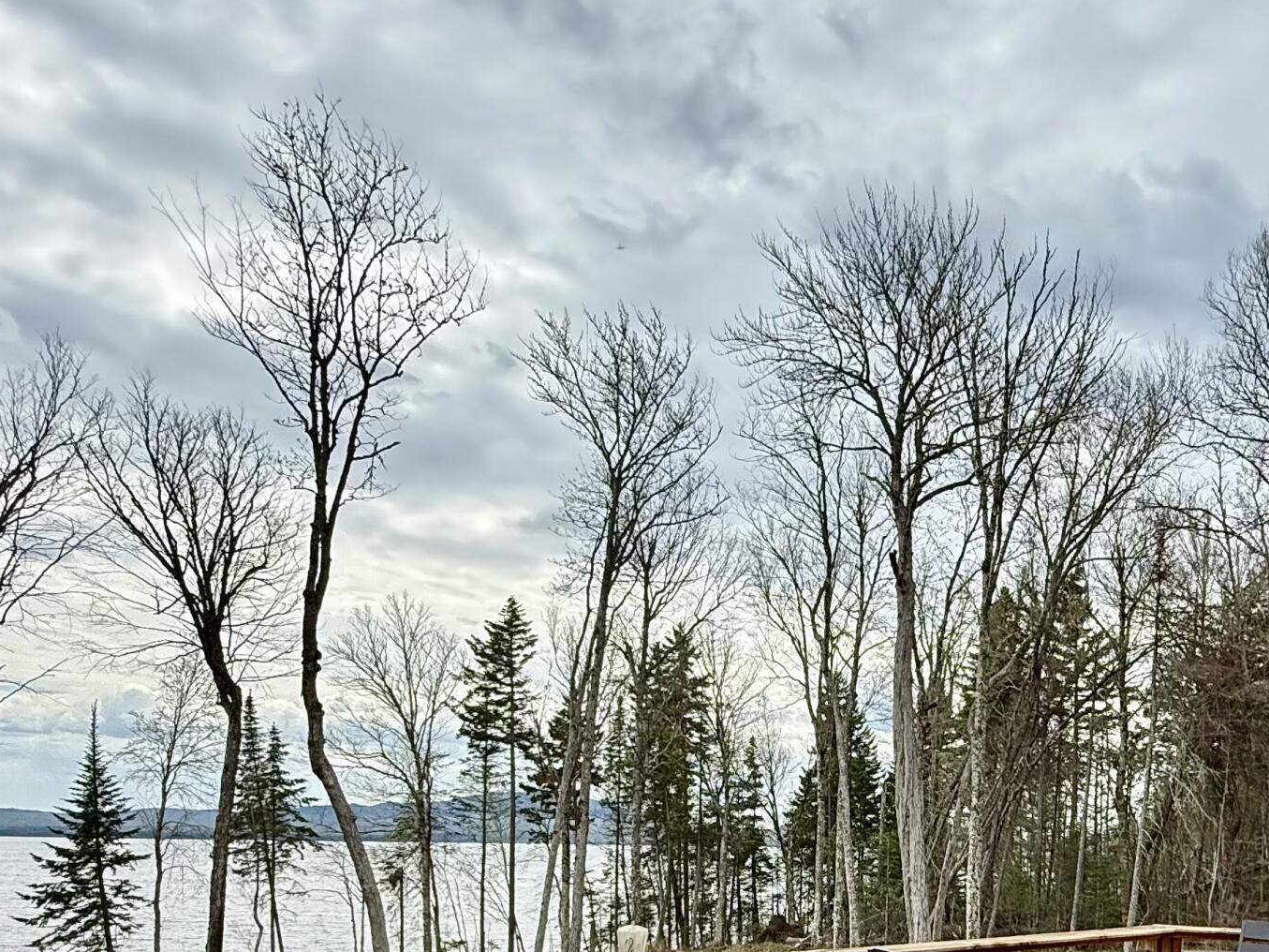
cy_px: 857
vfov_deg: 41.8
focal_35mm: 31
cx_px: 831
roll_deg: -1.2
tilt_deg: -0.5
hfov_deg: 57.3
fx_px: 1136
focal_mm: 2.22
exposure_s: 1/1745
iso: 64
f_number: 2.2
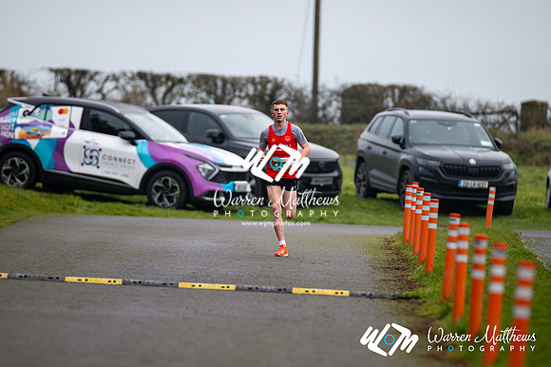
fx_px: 6883
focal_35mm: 450
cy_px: 184
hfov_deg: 4.6
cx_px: 276
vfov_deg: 3.1
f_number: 2.8
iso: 280
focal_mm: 300
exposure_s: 1/1600
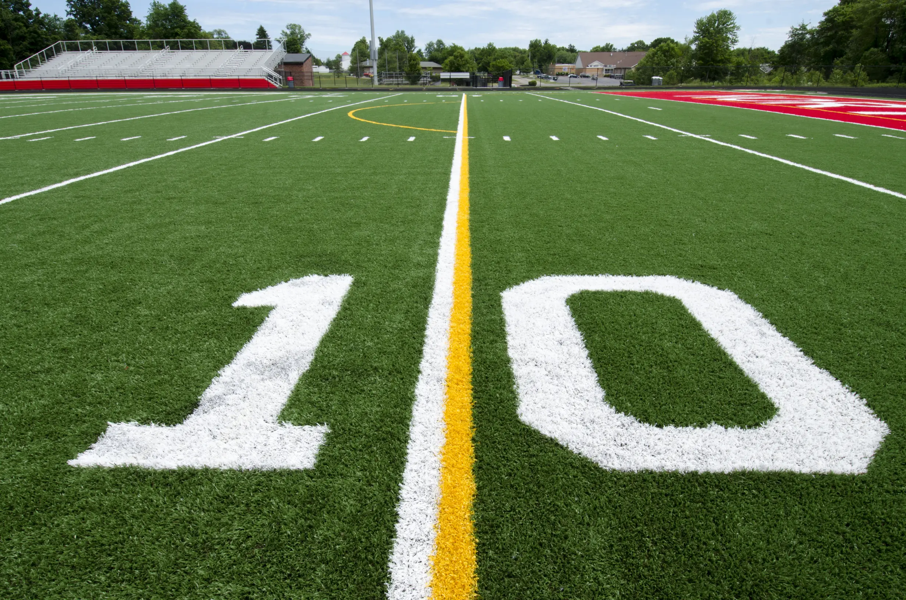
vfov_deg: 59.3
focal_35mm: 21
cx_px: 453
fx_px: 527
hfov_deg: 81.3
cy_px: 300
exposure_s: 1/60
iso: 100
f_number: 16
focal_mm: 14
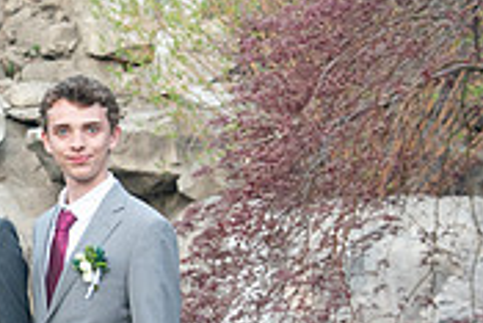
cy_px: 297
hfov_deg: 11.6
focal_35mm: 172
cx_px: -149
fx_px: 2310
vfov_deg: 8.0
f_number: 5.6
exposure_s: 1/125
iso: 800
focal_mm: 52
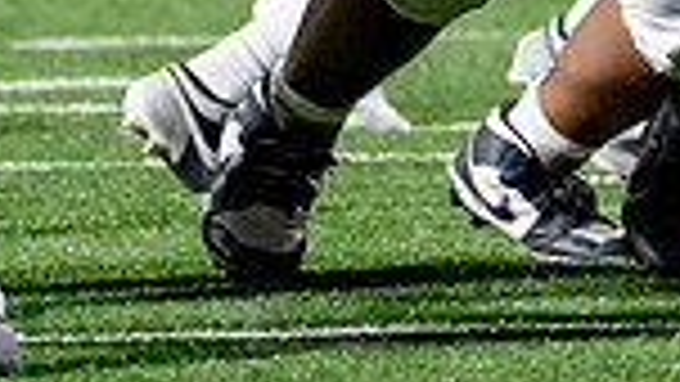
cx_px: 597
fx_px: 25482
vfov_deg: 0.9
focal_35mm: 1413
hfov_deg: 1.5
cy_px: -706
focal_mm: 200
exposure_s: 1/1250
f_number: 2.8
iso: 3200
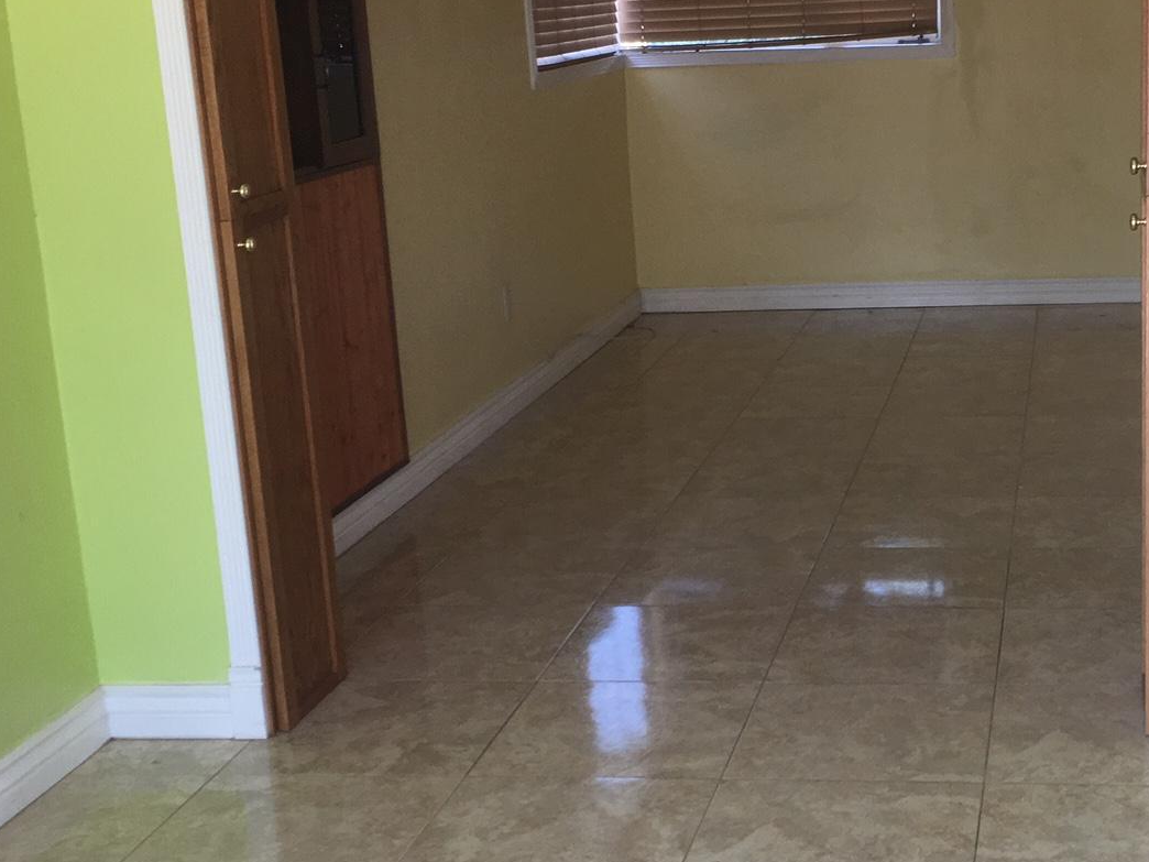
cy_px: 399
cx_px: 839
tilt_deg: -12.6
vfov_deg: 26.1
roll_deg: +1.4
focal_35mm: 56
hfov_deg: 33.8
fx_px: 1859
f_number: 2.2
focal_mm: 4.15
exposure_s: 1/120
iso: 40
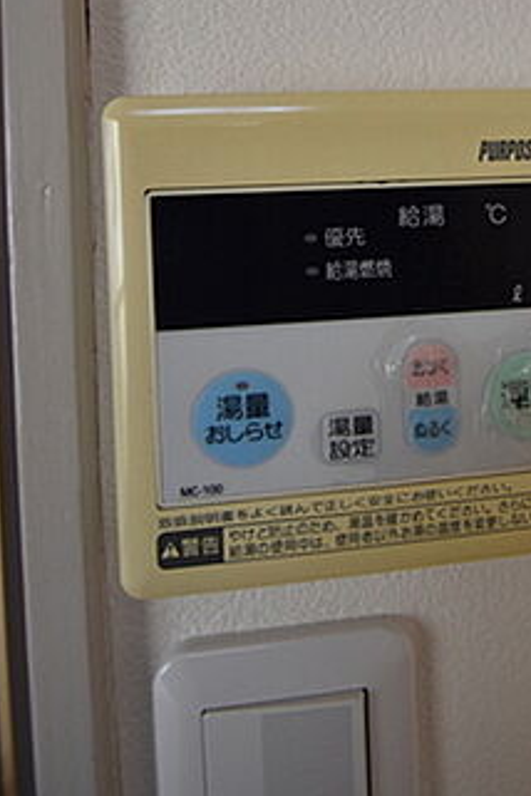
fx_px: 619
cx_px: 442
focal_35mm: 28
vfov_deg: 60.9
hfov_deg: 43.7
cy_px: 176
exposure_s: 1/250
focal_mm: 10
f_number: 3.5
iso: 640
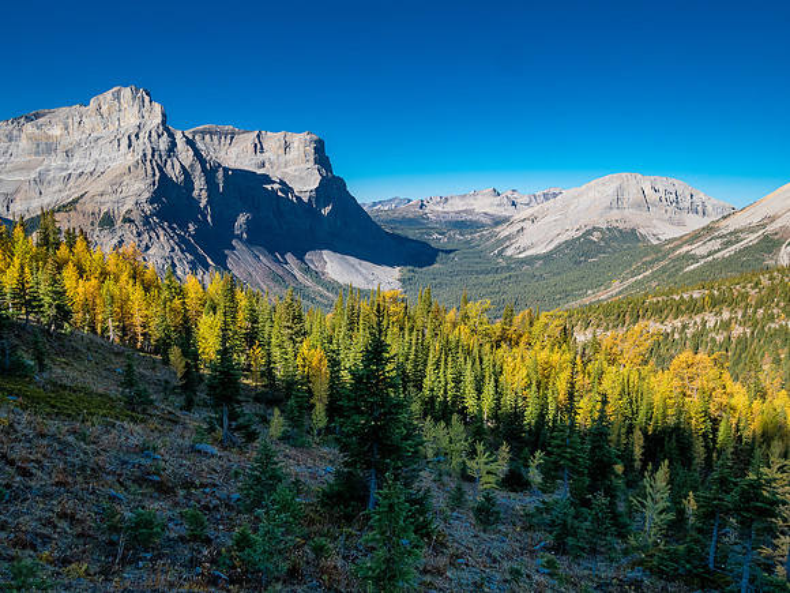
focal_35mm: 24
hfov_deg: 71.6
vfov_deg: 56.8
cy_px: 296
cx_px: 395
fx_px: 548
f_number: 8
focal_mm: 12
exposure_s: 1/250
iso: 200
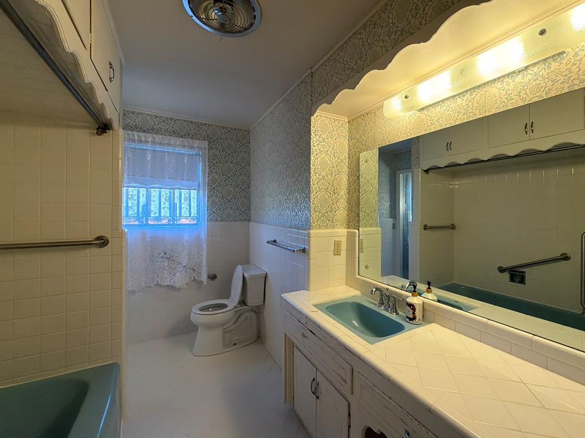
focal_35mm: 15
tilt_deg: -0.7
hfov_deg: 98.1
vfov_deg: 81.7
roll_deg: -0.6
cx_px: 307
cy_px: 212
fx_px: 253
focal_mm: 2.22
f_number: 2.2
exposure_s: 1/120
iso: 125
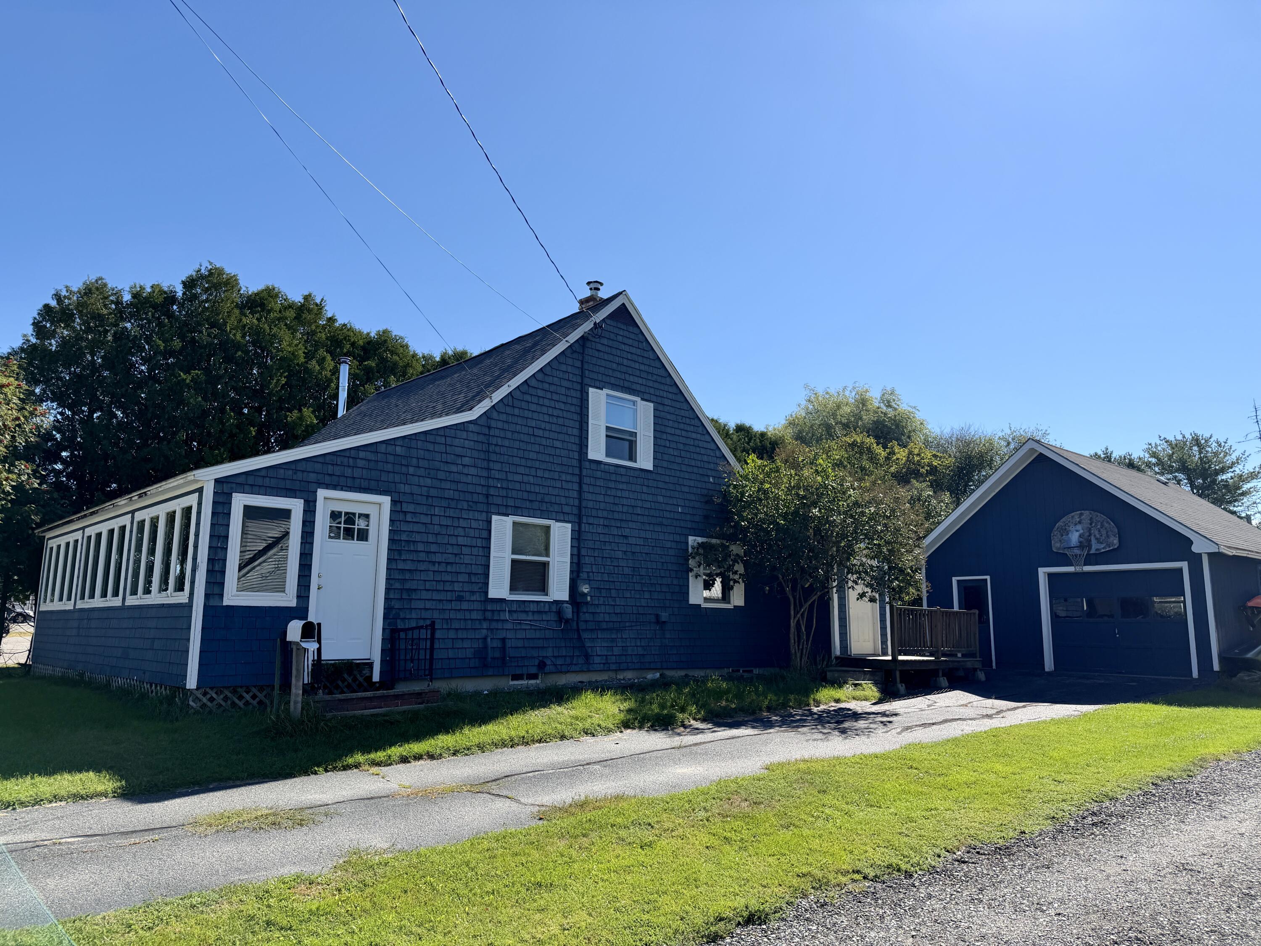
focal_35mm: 24
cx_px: 630
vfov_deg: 56.8
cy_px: 473
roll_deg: -0.8
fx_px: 874
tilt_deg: +10.1
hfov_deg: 71.6
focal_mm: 6.76
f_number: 1.78
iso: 80
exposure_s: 1/4405
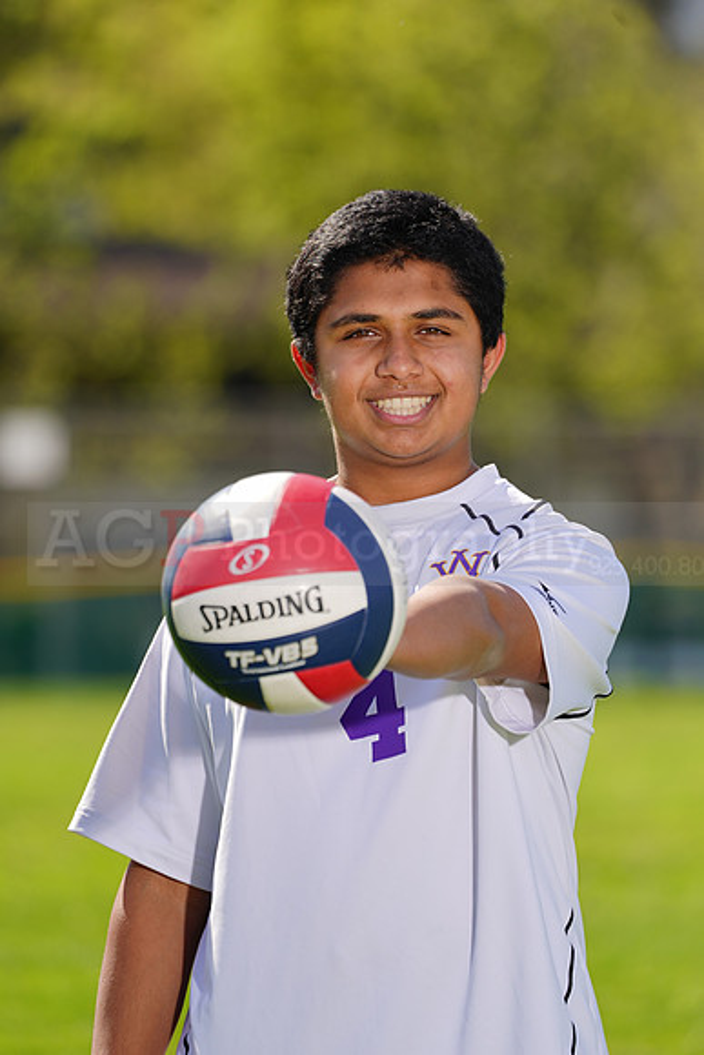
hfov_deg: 3.7
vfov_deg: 5.6
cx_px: 352
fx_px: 10846
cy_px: 528
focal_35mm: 370
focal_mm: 370
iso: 64
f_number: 7.1
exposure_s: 1/200
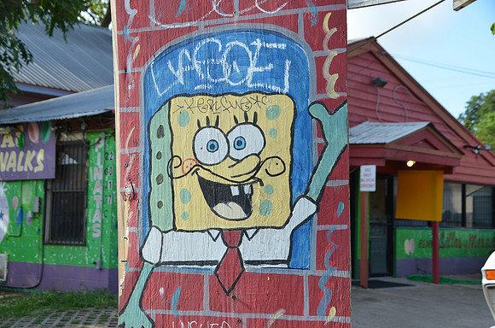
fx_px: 823
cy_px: 164
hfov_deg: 33.5
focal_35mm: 60
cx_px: 248
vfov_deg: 22.5
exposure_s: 1/200
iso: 160
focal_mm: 40
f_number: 7.1
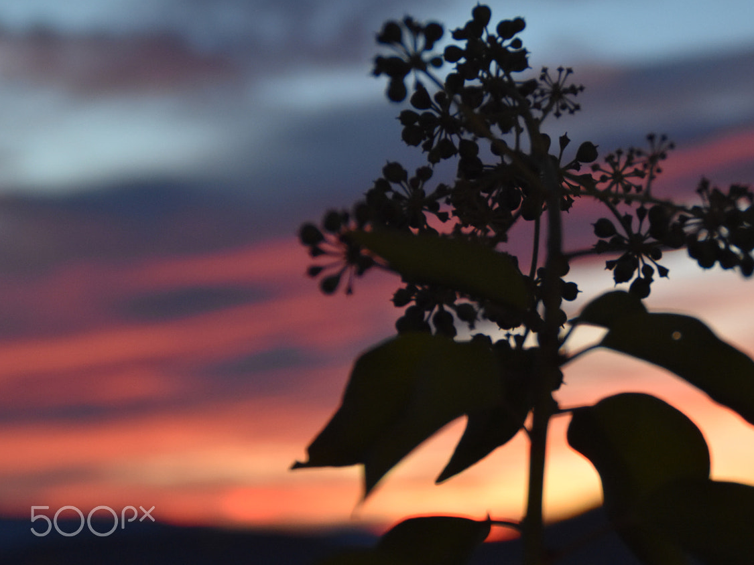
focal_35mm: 123
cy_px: 252
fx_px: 2679
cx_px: 525
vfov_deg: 12.0
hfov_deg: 16.0
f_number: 5
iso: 1600
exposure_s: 1/30
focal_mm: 60
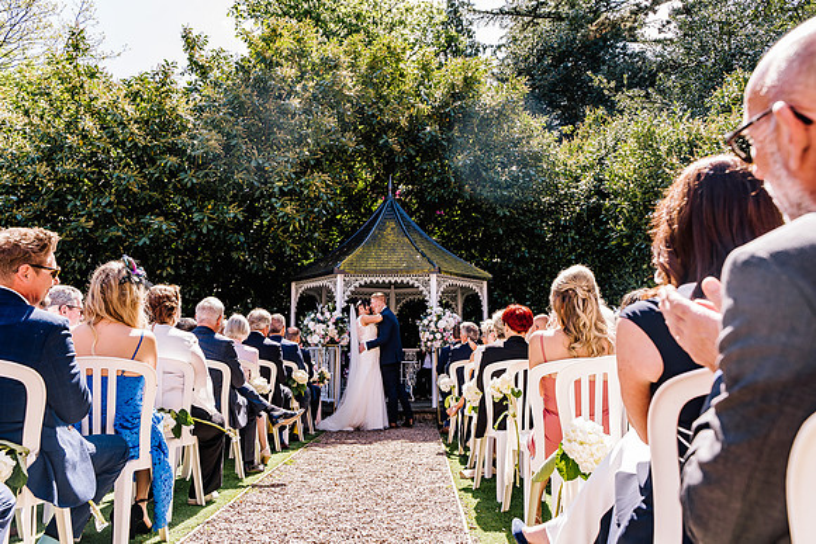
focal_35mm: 28
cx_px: 408
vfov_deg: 46.1
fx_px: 640
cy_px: 272
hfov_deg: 65.0
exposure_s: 1/200
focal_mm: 28
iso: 160
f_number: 5
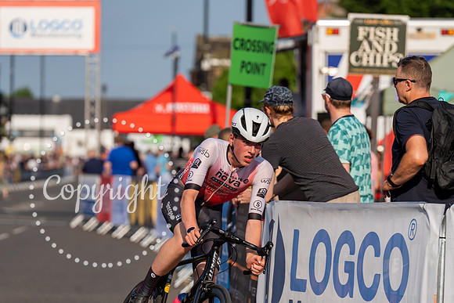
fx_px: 2409
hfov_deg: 10.8
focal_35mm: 191
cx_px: 227
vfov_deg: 7.2
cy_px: 152
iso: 160
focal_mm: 191
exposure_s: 1/1000
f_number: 4.5
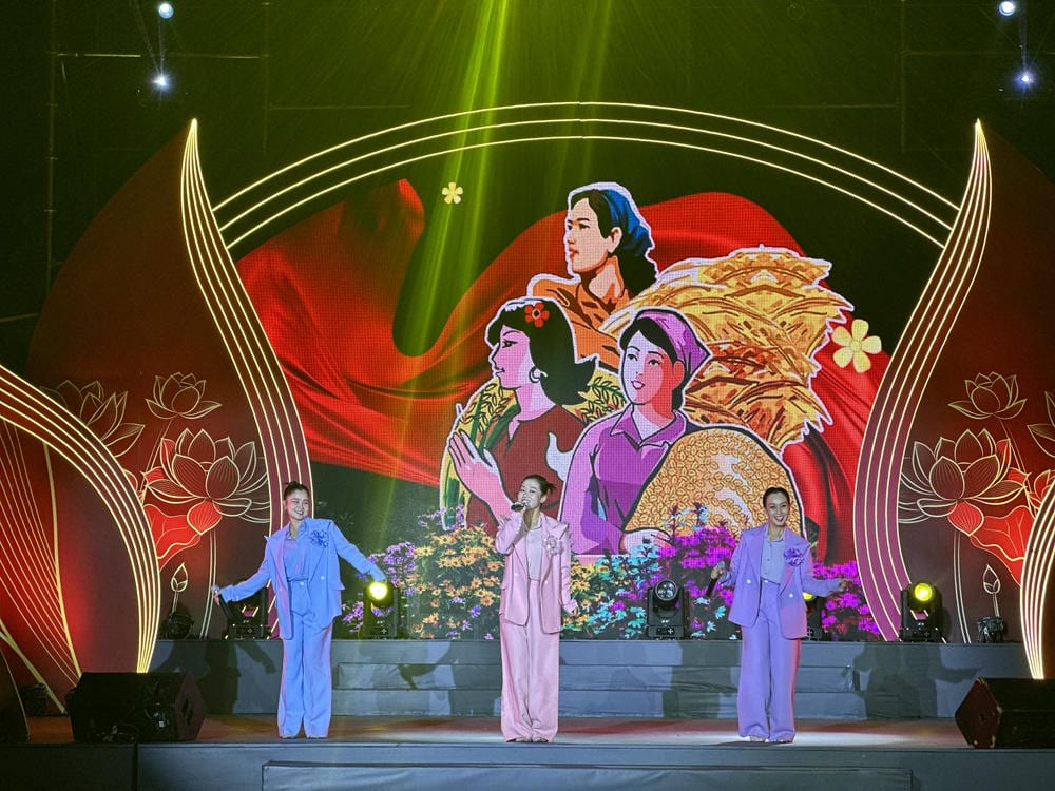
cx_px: 528
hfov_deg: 25.3
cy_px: 396
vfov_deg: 19.1
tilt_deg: +7.5
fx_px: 2347
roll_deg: -0.3
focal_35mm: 77
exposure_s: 1/61
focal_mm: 9
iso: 50
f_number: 2.8
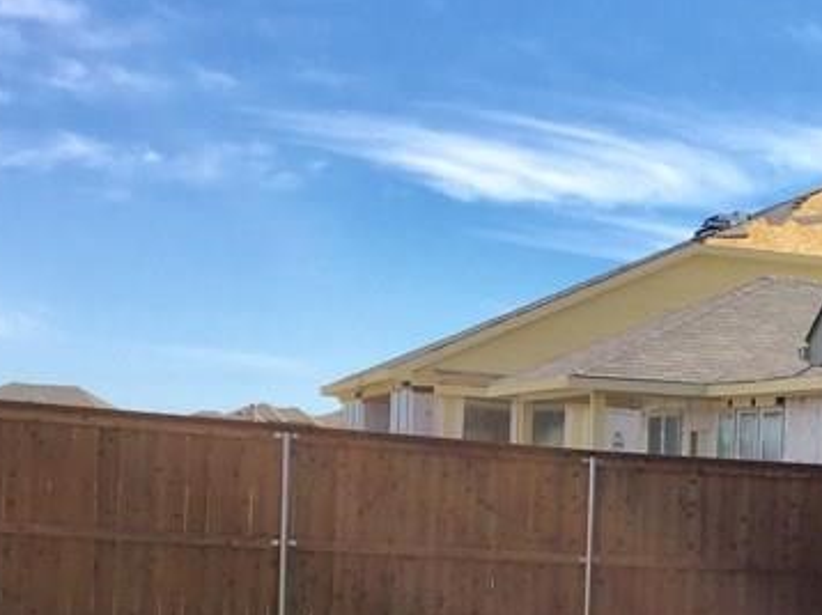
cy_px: 606
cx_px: 957
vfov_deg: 17.4
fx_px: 1970
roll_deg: -3.6
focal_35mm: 83
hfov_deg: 22.0
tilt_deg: -3.8
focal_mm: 4.15
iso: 32
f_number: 2.2
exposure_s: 1/1883
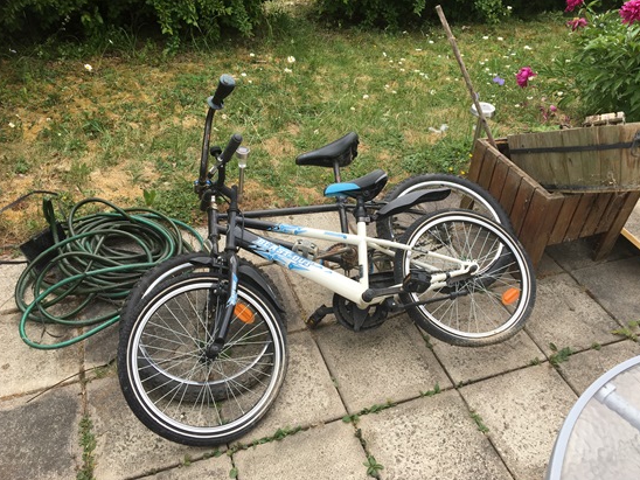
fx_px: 592
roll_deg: -5.5
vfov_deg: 44.1
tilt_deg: -38.4
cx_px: 337
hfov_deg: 56.8
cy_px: 227
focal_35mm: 32
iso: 25
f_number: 2.2
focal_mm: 4.15
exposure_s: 1/487
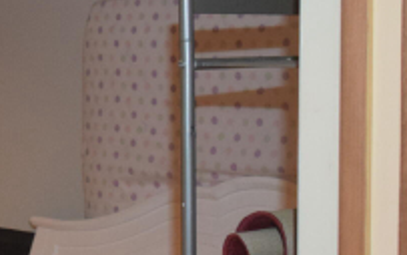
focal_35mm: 113
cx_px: -158
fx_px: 1254
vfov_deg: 11.6
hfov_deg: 17.1
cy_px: 104
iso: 2000
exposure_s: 1/60
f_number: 3.5
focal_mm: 20
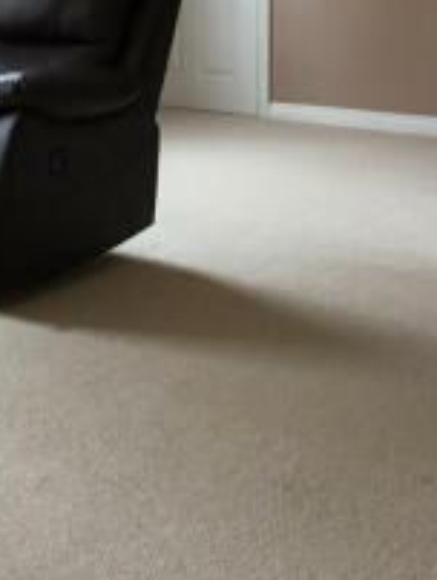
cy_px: 45
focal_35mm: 67
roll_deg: +1.7
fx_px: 1125
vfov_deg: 27.7
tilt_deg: -5.4
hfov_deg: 21.5
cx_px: 37
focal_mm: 3.3
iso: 80
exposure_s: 1/33
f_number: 2.4
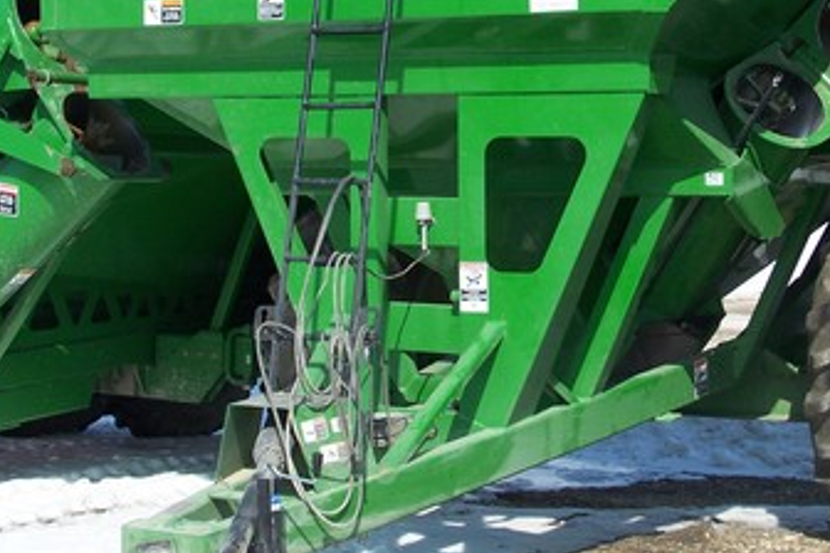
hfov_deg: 23.6
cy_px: 109
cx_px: 526
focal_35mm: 86
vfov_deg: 15.8
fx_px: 1983
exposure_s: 1/750
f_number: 4
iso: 80
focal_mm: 8.5
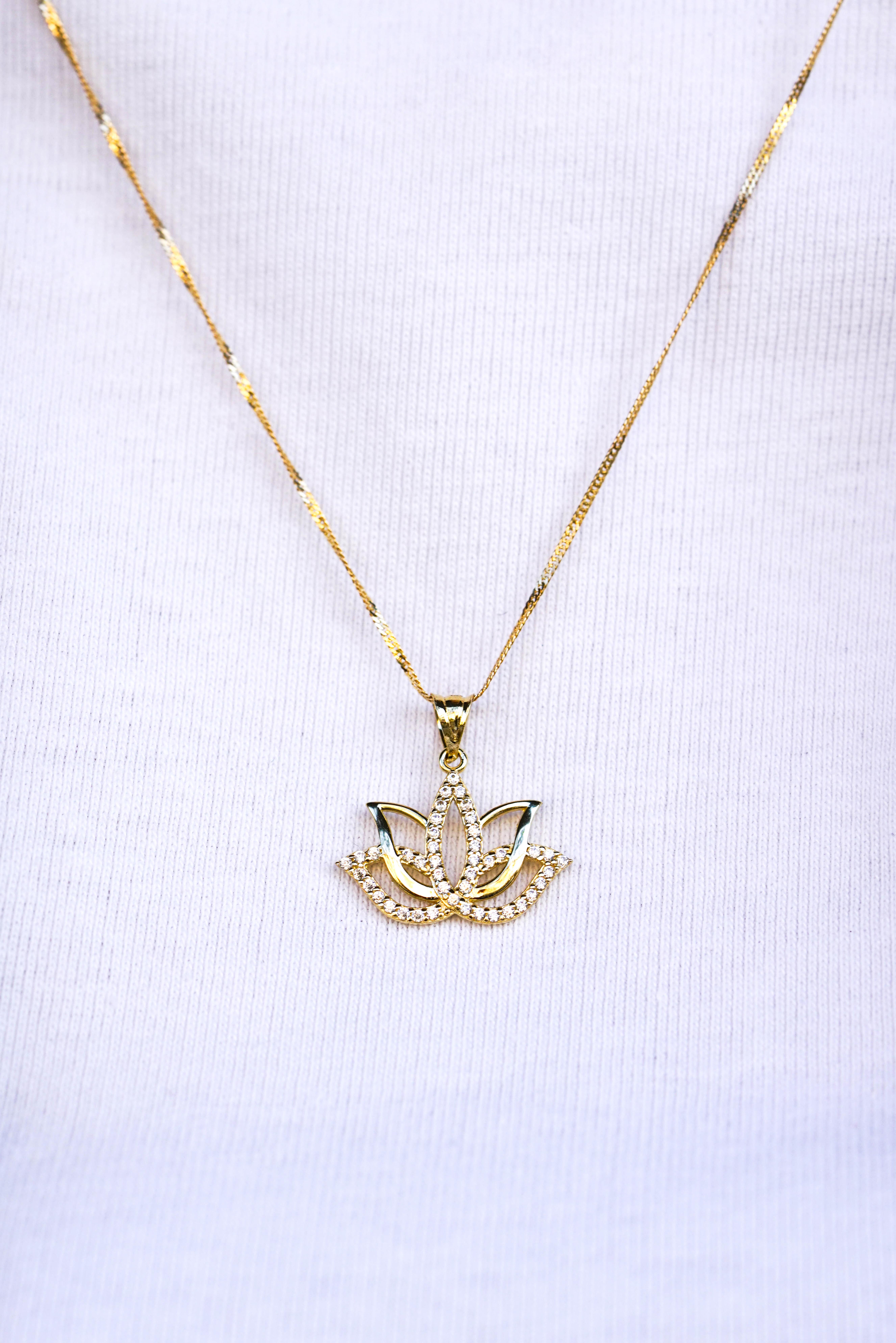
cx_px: 448
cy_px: 672
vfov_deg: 22.6
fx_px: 3359
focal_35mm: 90
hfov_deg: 15.2
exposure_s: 1/320
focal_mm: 90
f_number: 5.6
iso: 320
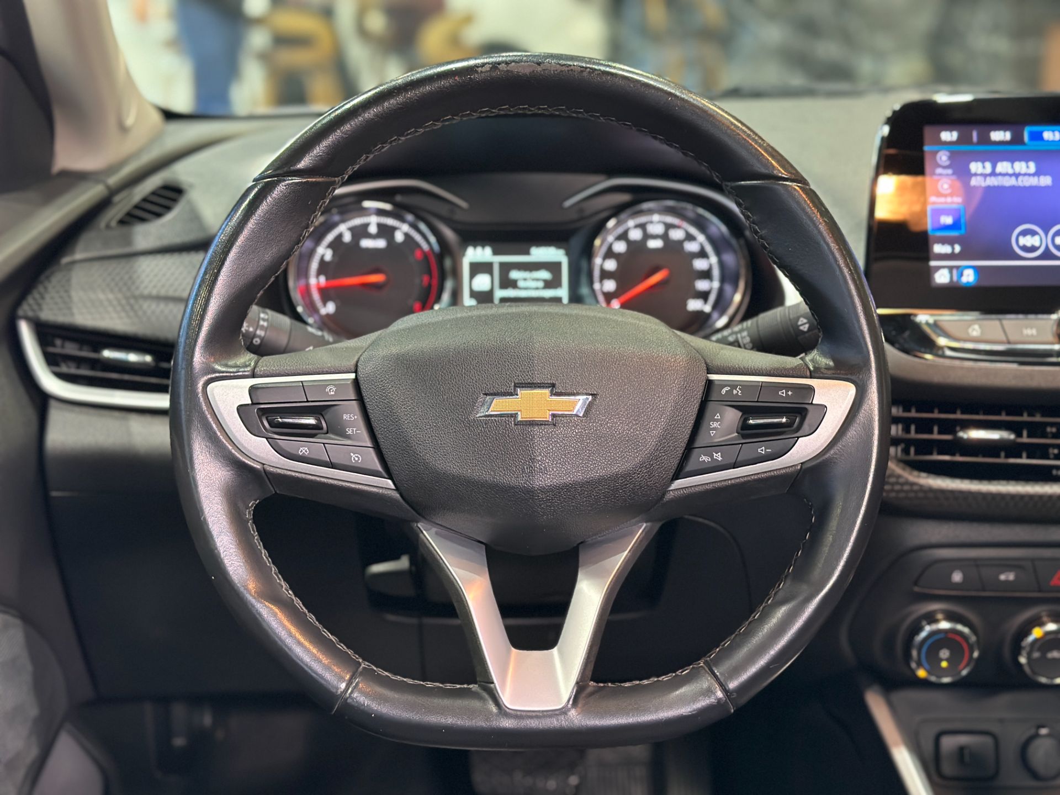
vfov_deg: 30.3
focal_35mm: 48
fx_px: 1470
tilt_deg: -17.4
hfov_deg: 39.7
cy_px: 398
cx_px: 530
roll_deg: -0.3
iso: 400
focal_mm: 6.86
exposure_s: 1/40
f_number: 1.78
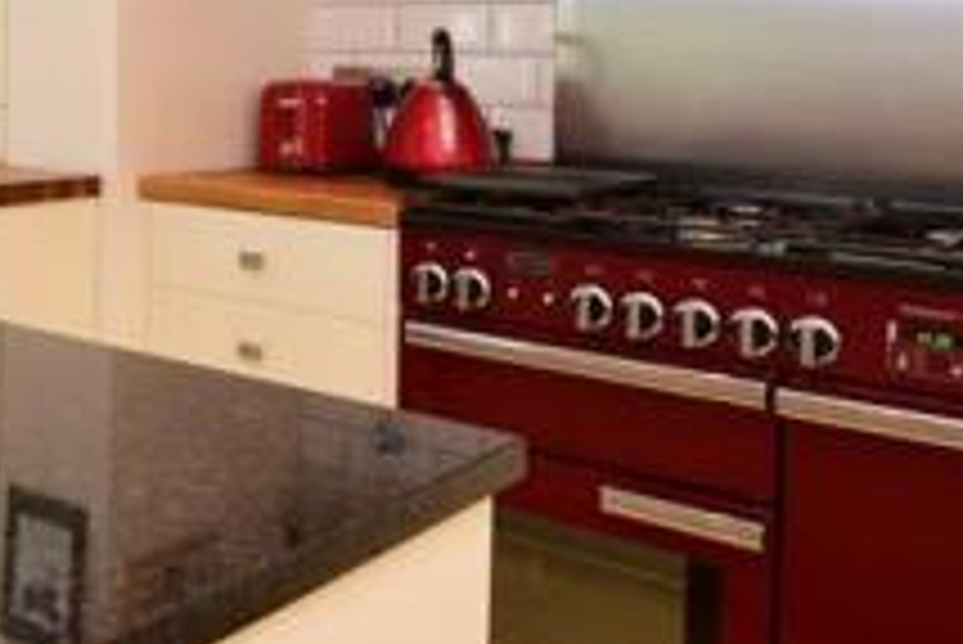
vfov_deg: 28.0
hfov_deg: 36.9
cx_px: -63
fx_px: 1231
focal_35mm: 46
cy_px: 38
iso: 500
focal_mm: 10
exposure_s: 1/8
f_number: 16
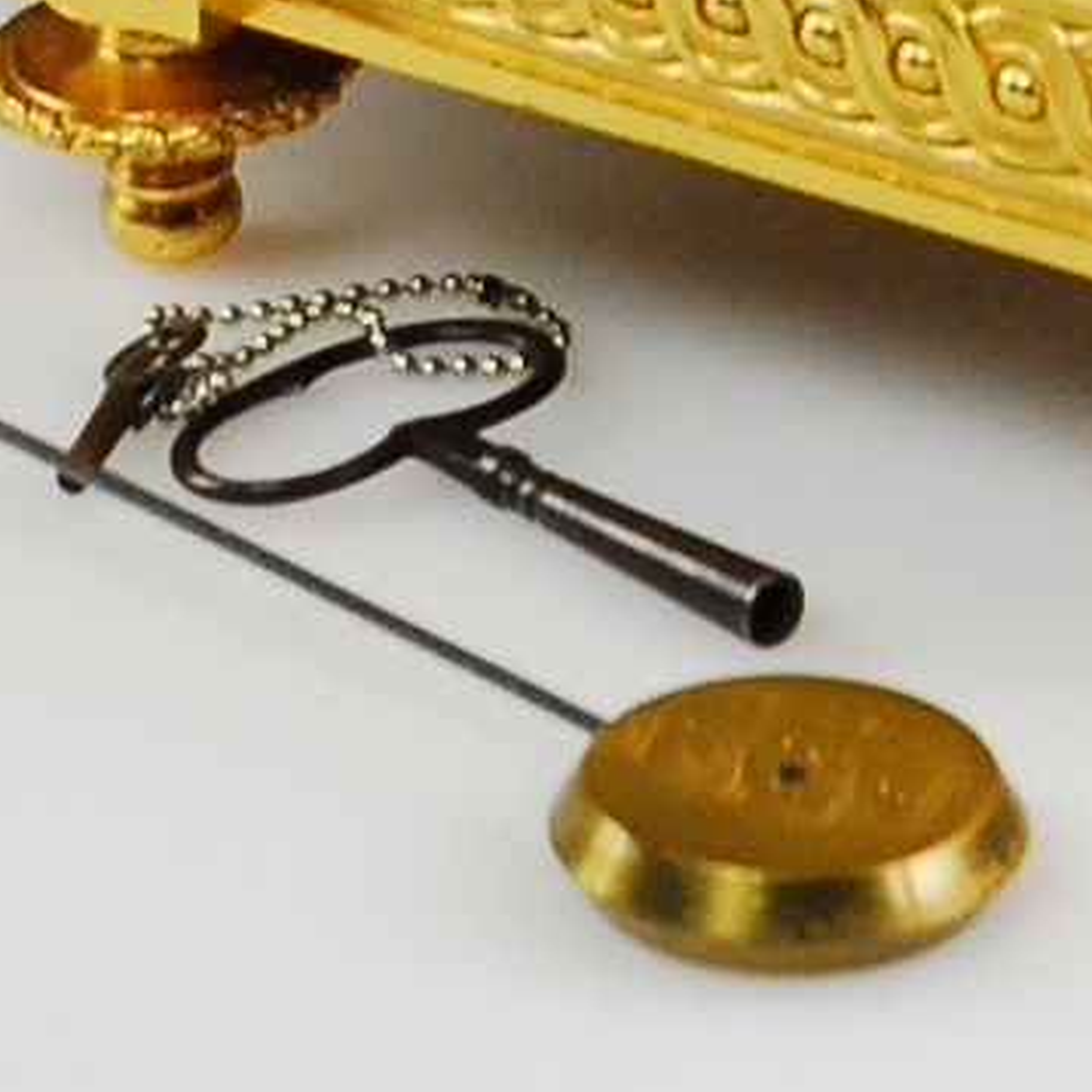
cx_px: 1098
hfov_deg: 5.5
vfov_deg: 5.3
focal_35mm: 318
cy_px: -1777
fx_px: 11350
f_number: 10
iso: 1250
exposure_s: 1/400
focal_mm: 46
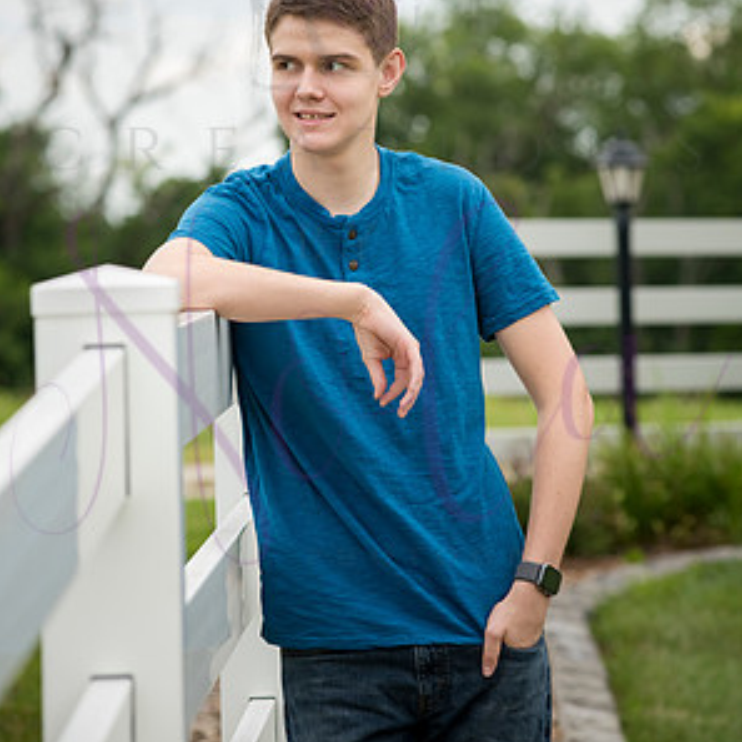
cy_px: 237
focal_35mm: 161
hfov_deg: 10.9
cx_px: 372
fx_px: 3904
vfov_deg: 10.8
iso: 640
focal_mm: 125
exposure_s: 1/640
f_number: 5.6
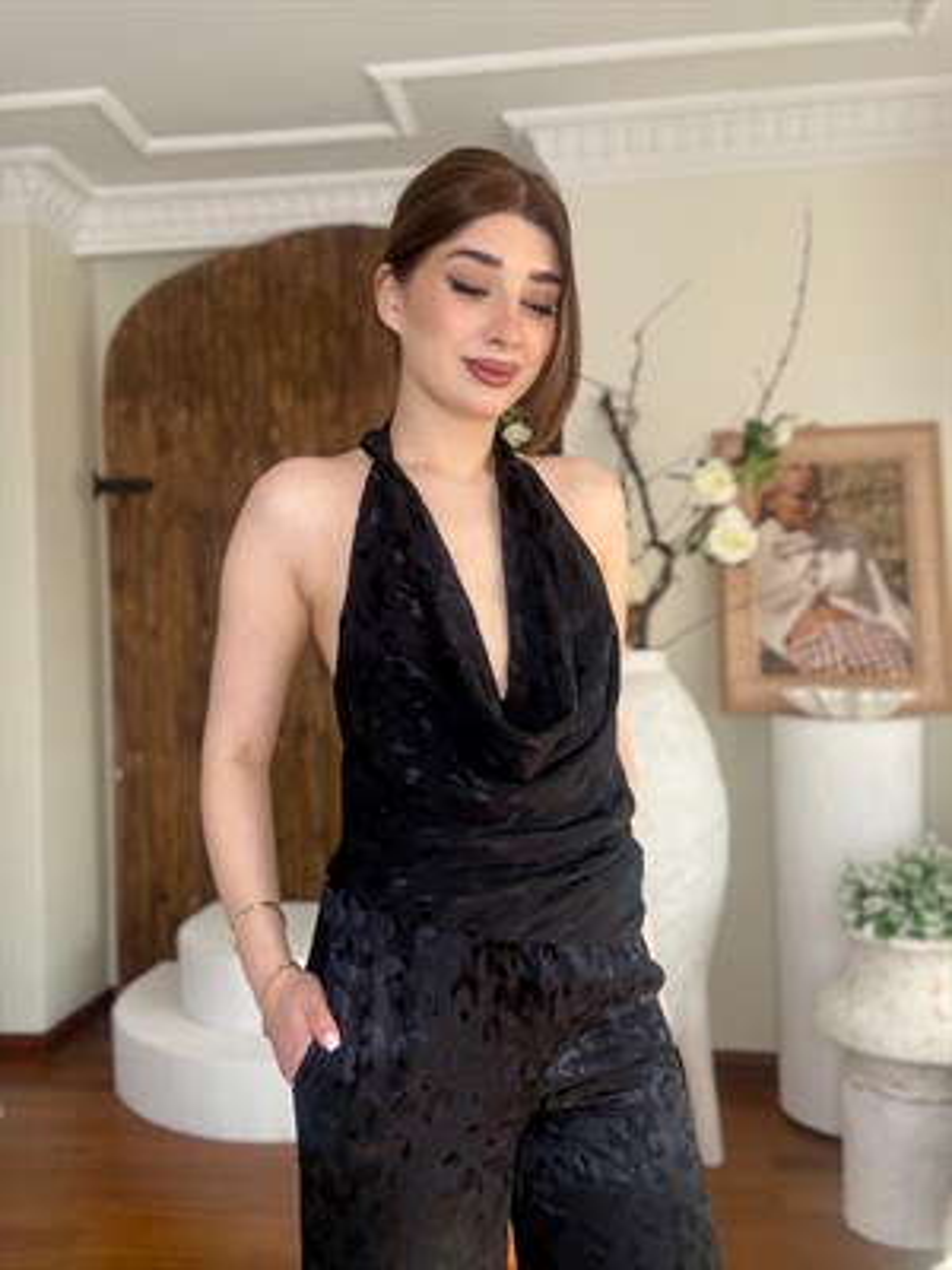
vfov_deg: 60.0
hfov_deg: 46.8
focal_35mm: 30
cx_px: 476
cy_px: 635
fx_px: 1100
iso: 20
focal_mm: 2.69
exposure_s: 1/100
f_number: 1.9
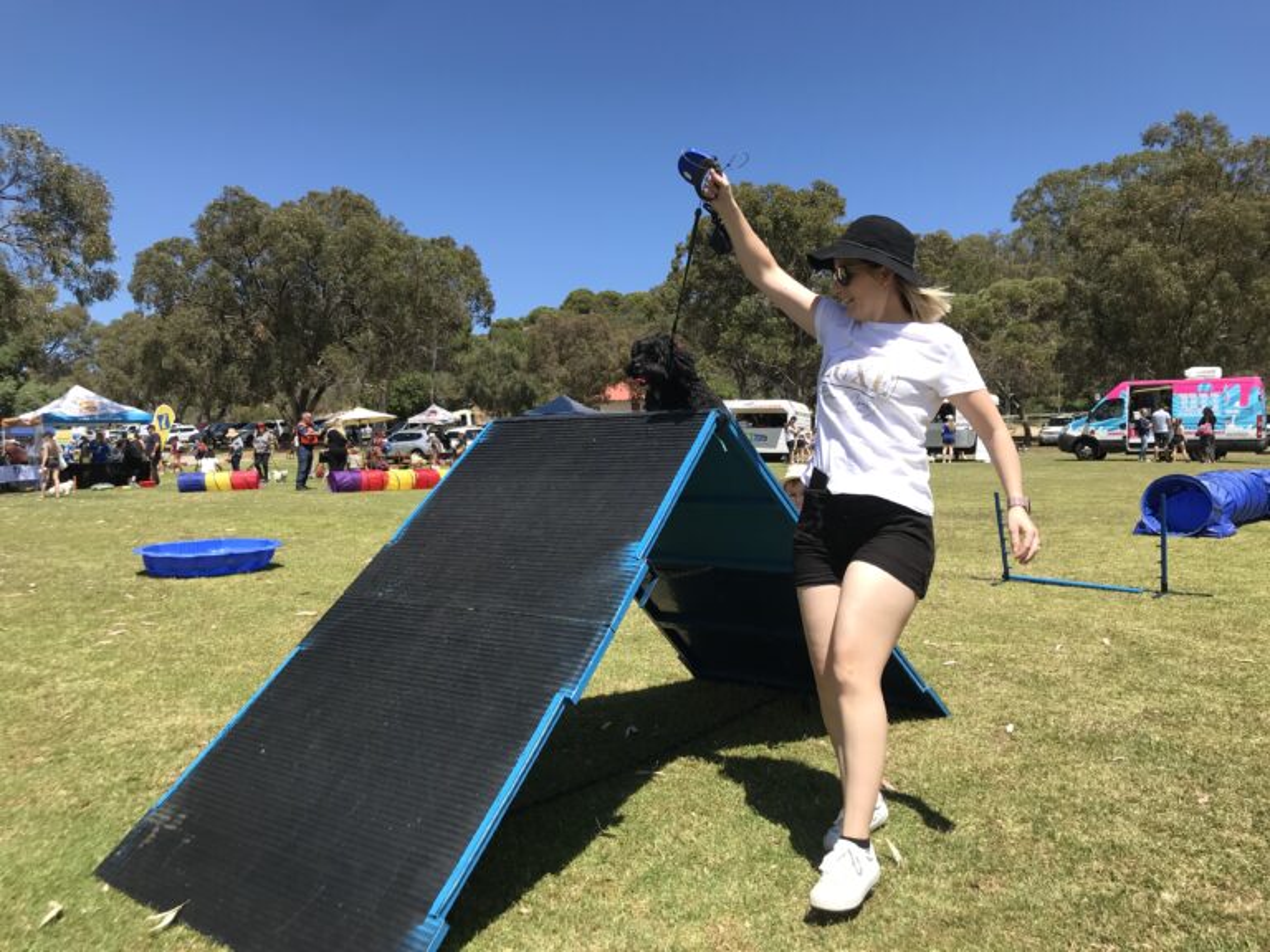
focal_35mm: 28
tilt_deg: +1.8
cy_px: 476
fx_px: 1027
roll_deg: -0.8
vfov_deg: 49.7
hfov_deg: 63.4
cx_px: 635
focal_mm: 3.99
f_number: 1.8
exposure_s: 1/1570
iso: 20
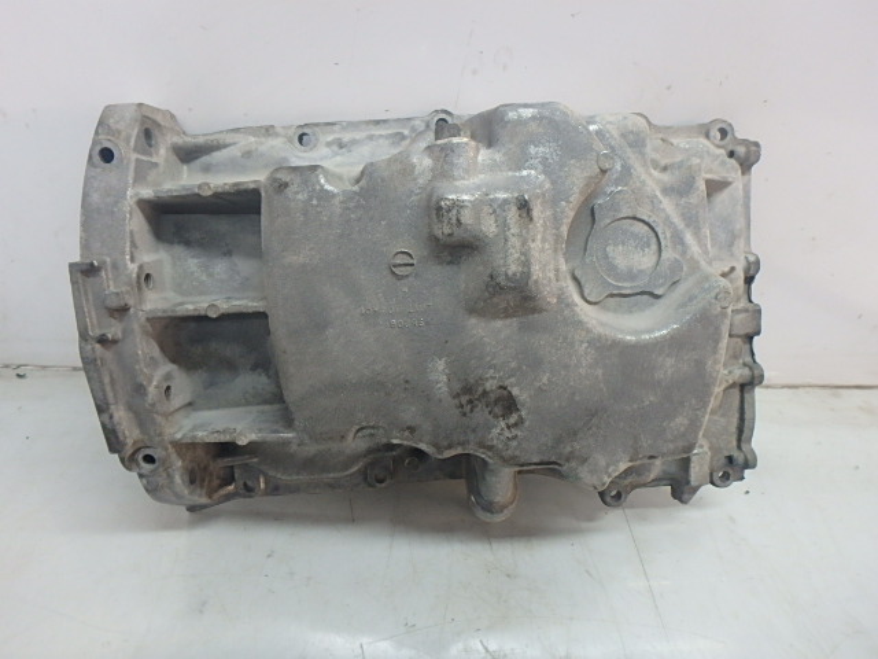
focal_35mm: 21
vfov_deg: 63.4
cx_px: 439
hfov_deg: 79.0
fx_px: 533
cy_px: 330
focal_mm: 3.7
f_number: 3.5
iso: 250
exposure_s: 1/30
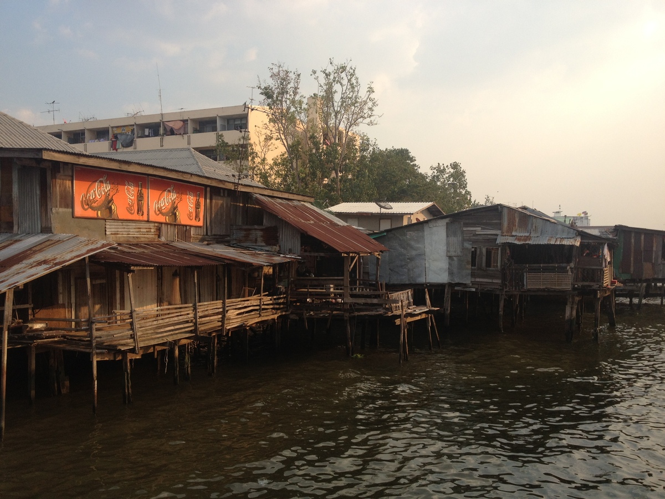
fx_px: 672
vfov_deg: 40.7
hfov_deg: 52.6
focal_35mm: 35
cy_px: 250
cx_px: 332
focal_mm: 4.28
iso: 64
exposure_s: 1/699
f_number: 2.4
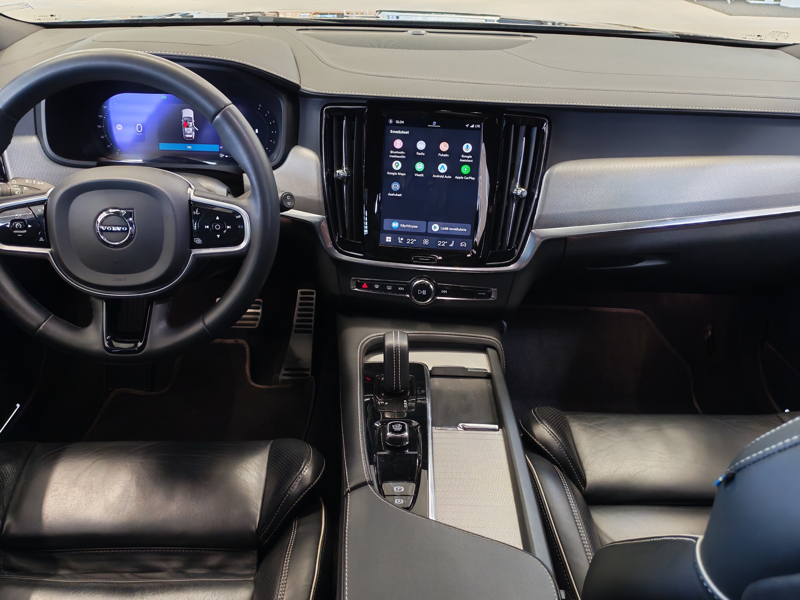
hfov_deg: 56.8
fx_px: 740
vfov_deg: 44.2
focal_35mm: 32
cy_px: 300
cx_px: 400
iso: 800
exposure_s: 1/50
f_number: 1.9
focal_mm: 6.12
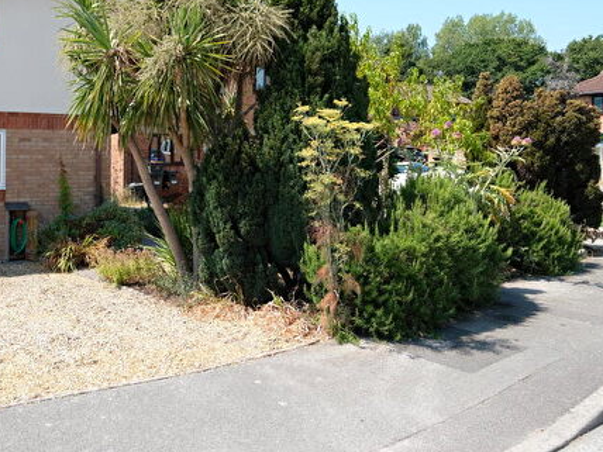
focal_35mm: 33
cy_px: 150
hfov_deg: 52.5
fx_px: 575
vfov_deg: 42.4
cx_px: 138
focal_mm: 13.8
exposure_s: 1/320
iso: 200
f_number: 5.6
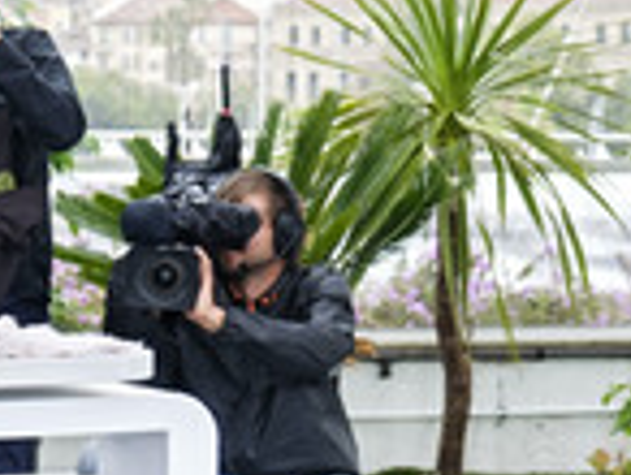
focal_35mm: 175
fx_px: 3195
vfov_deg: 8.4
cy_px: 527
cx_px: -296
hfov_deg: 10.9
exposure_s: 1/200
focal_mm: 39.3
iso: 400
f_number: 4
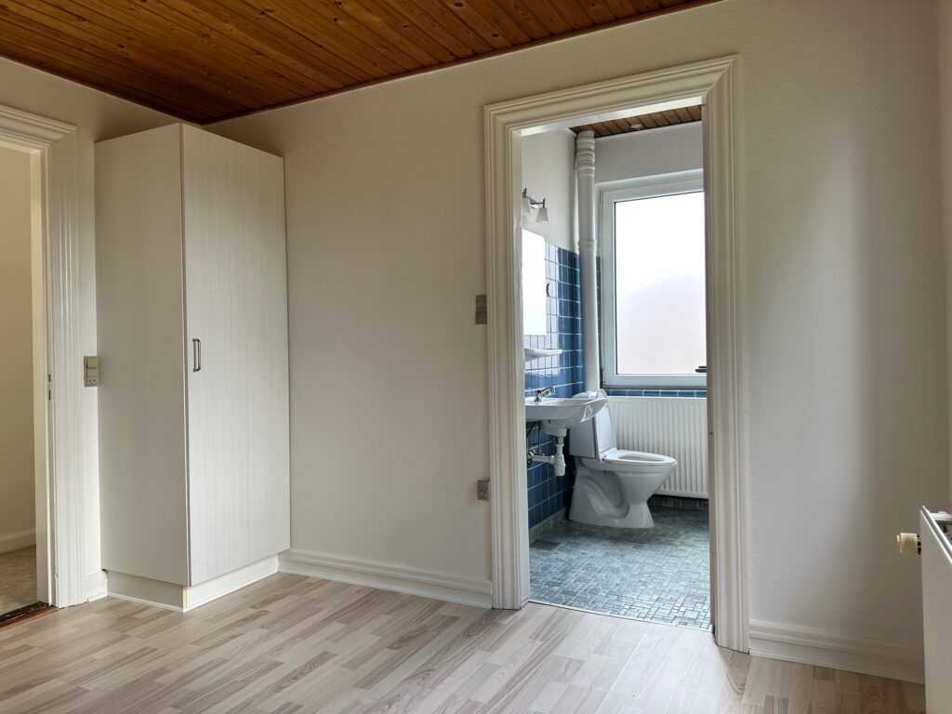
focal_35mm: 24
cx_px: 476
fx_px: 660
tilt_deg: -0.1
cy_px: 357
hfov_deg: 71.6
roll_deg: +1.3
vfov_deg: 56.8
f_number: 1.78
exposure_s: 1/161
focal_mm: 6.86
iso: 80
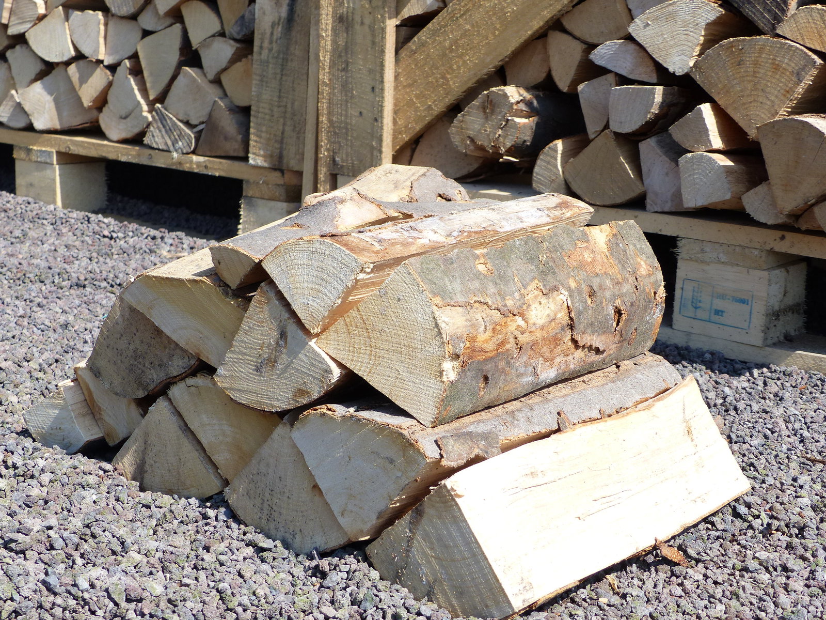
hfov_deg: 34.3
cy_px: 310
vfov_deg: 26.1
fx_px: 1336
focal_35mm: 56
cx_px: 413
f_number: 4
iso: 100
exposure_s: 1/640
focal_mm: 10.1
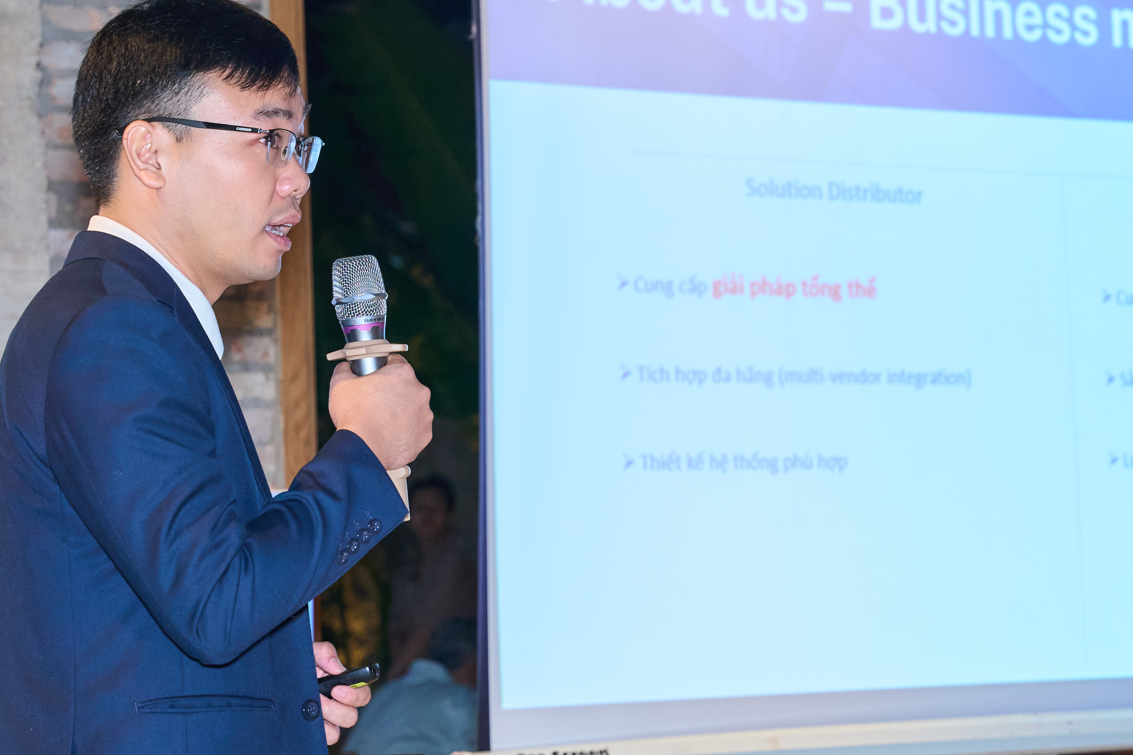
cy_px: 344
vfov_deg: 11.9
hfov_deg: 17.7
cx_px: 736
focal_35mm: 115
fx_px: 3625
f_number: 4.5
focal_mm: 61.1
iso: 1250
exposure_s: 1/100
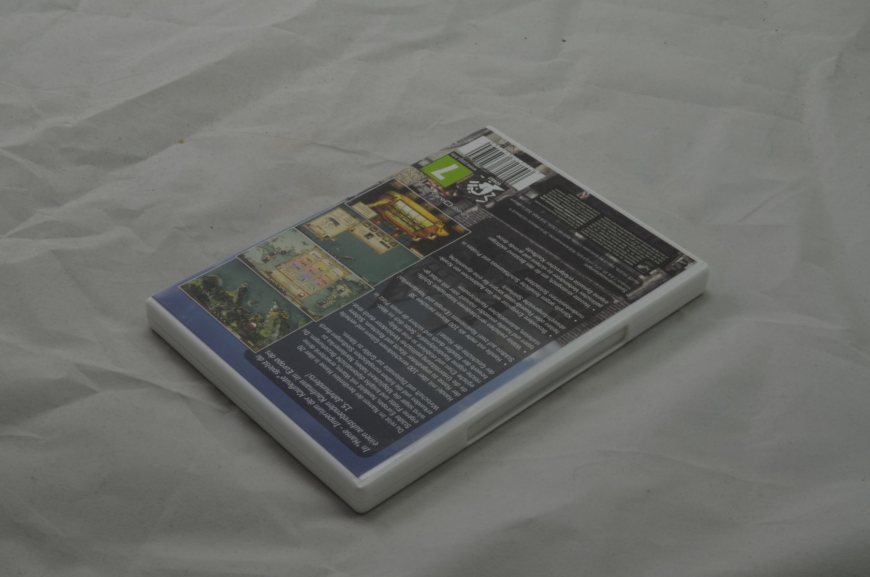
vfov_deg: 22.5
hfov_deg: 33.5
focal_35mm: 60
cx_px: 435
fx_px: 1447
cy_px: 288
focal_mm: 40
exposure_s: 1/3
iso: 100
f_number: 20
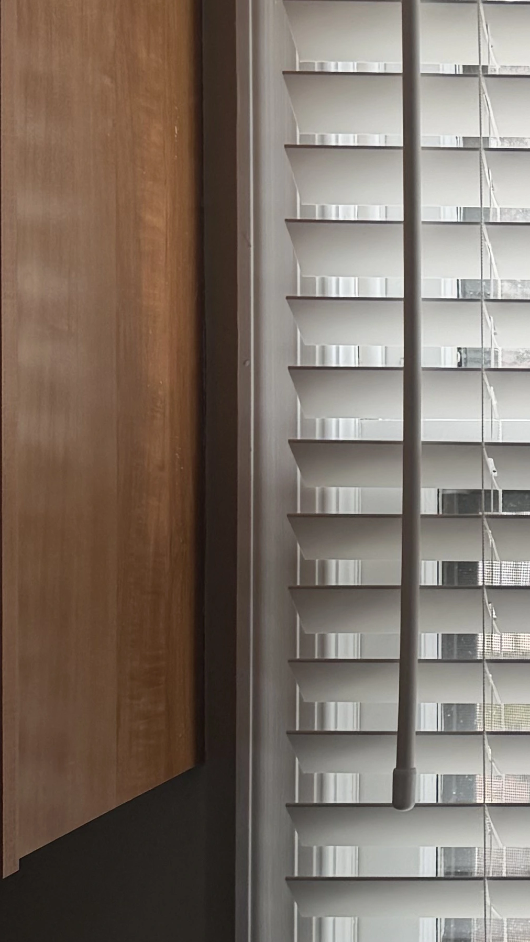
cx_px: 922
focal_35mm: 83
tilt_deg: +1.9
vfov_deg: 25.6
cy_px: 405
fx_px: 2074
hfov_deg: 13.3
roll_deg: -0.8
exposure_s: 1/167
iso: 64
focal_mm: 6.76
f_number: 1.78
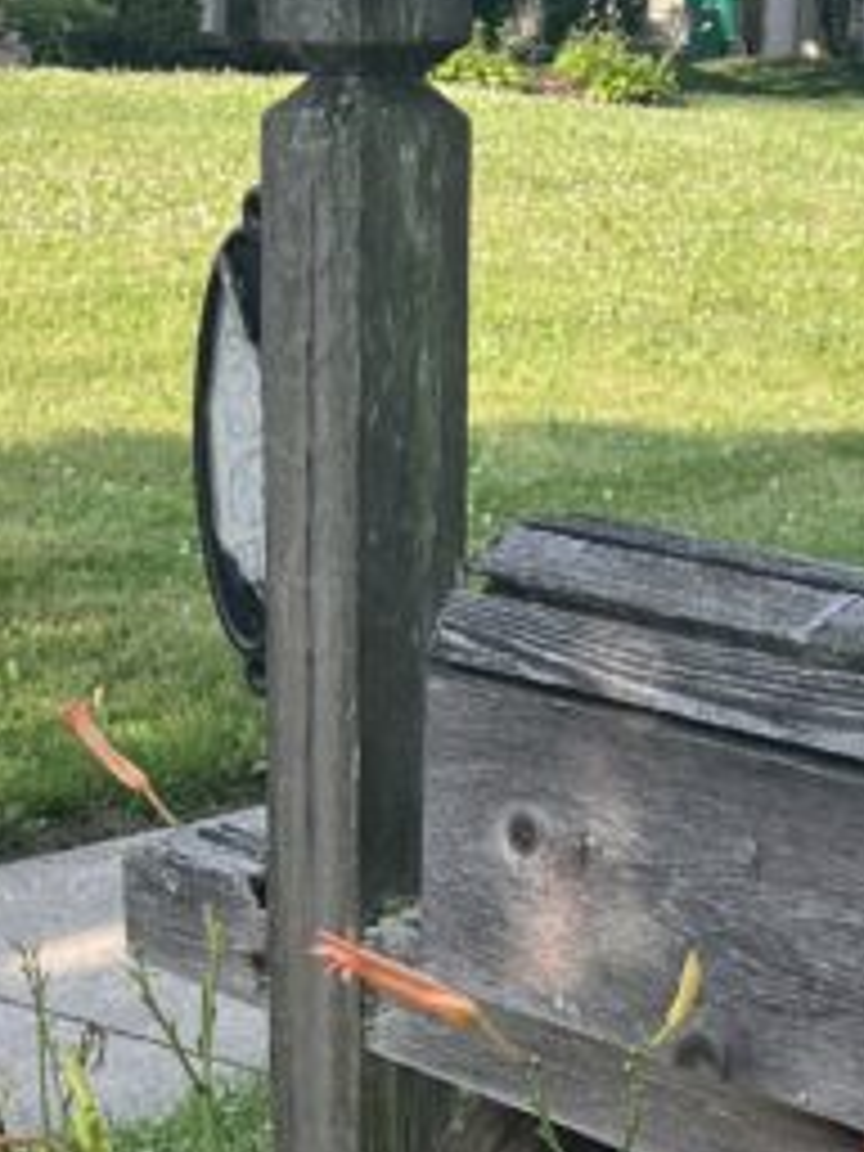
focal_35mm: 104
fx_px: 3461
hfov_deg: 14.2
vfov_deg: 18.3
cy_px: 1188
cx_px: 612
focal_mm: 5.1
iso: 50
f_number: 1.6
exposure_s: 1/664
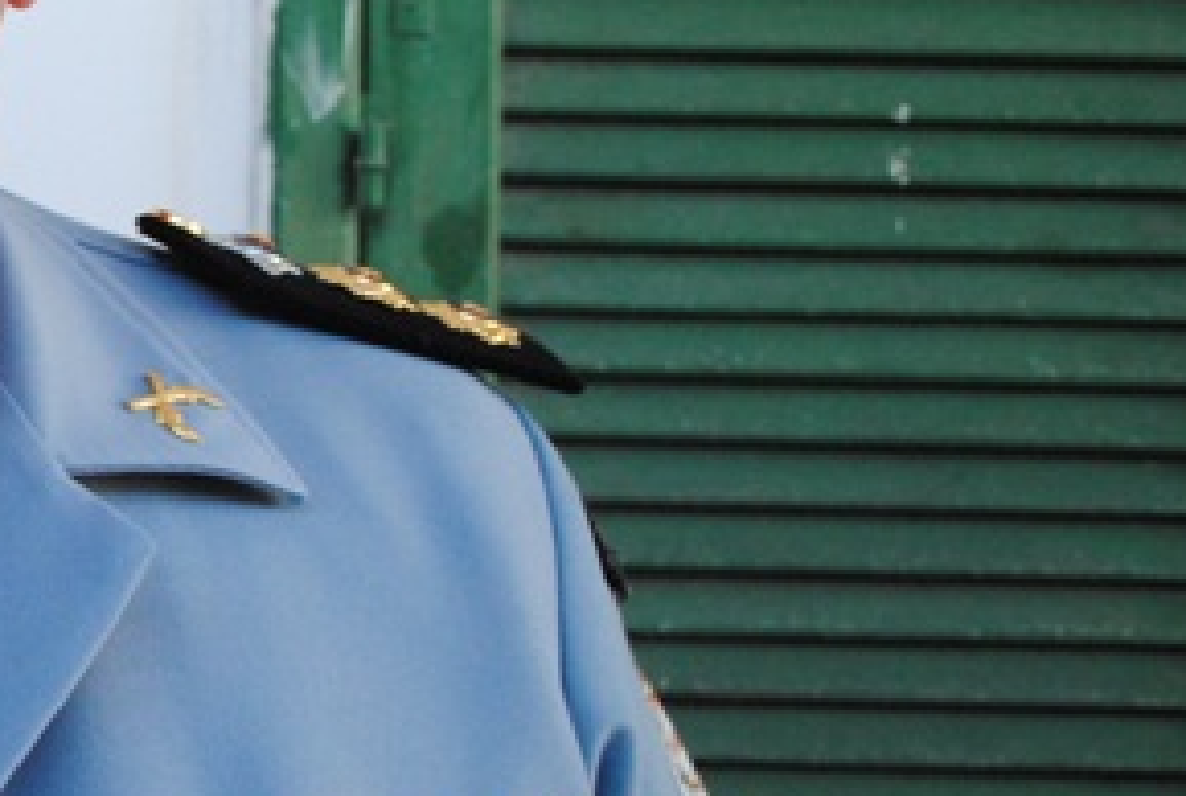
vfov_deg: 16.5
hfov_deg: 22.0
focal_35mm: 83
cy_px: 246
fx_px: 2740
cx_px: -353
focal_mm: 20
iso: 800
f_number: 3.8
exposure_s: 1/400
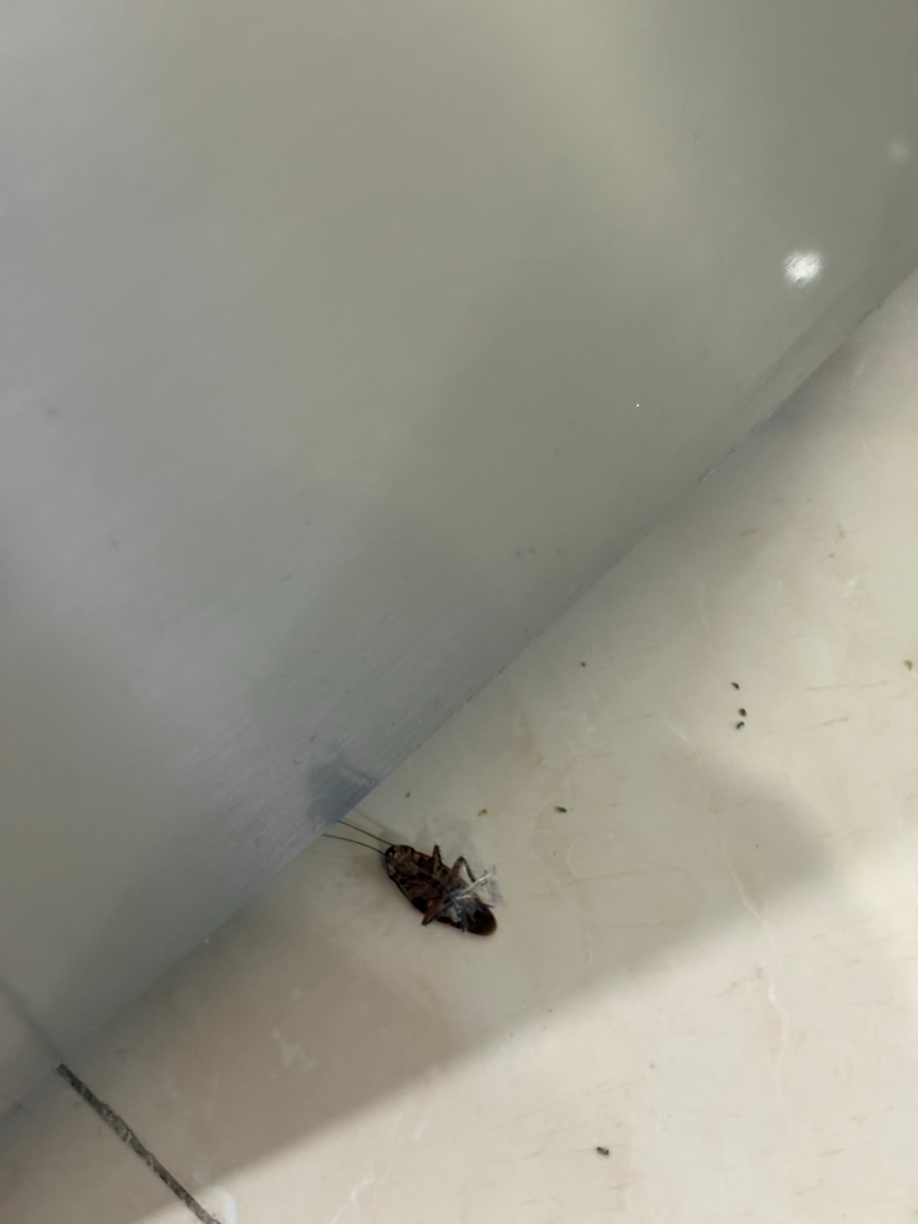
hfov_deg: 28.0
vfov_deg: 36.8
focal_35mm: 52
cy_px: 612
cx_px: 459
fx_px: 1839
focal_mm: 5.96
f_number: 1.6
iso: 250
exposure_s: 1/25
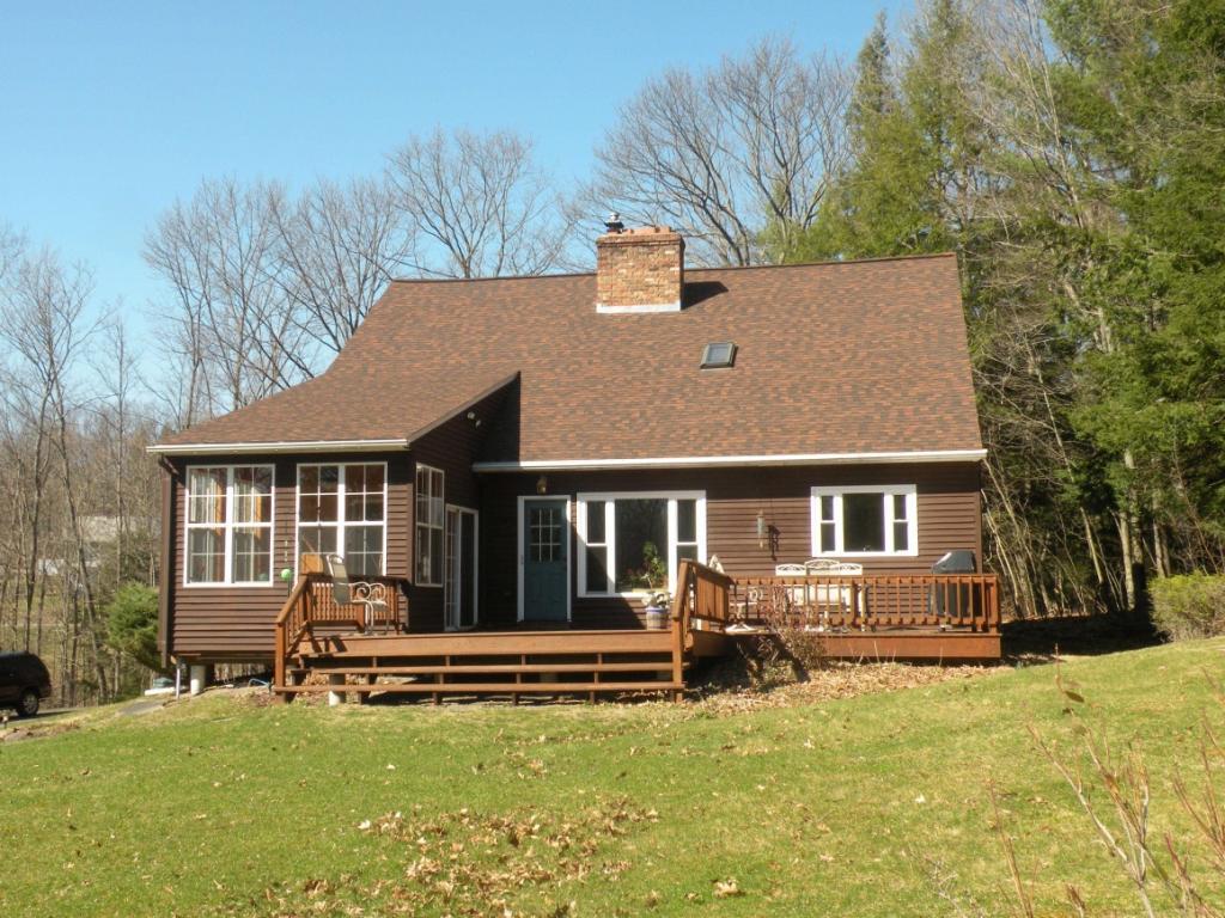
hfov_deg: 44.8
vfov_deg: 34.3
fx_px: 1486
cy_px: 459
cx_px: 612
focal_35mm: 42
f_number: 5.6
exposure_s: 1/218
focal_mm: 7.4
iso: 94
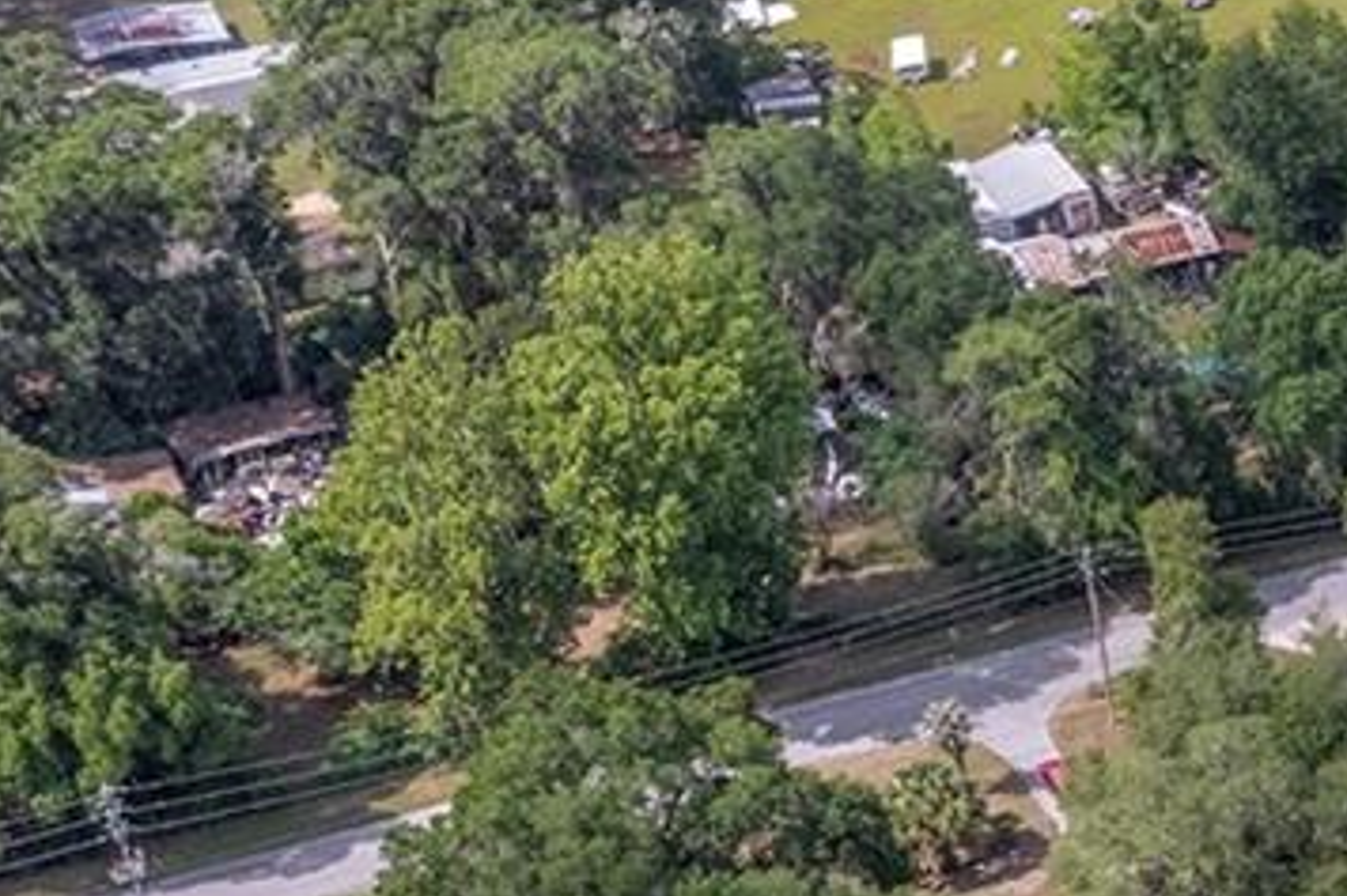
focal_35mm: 99
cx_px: 2588
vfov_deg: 13.8
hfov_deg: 16.4
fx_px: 3702
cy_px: 448
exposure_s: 1/1500
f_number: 2.8
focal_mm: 8.38
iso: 120
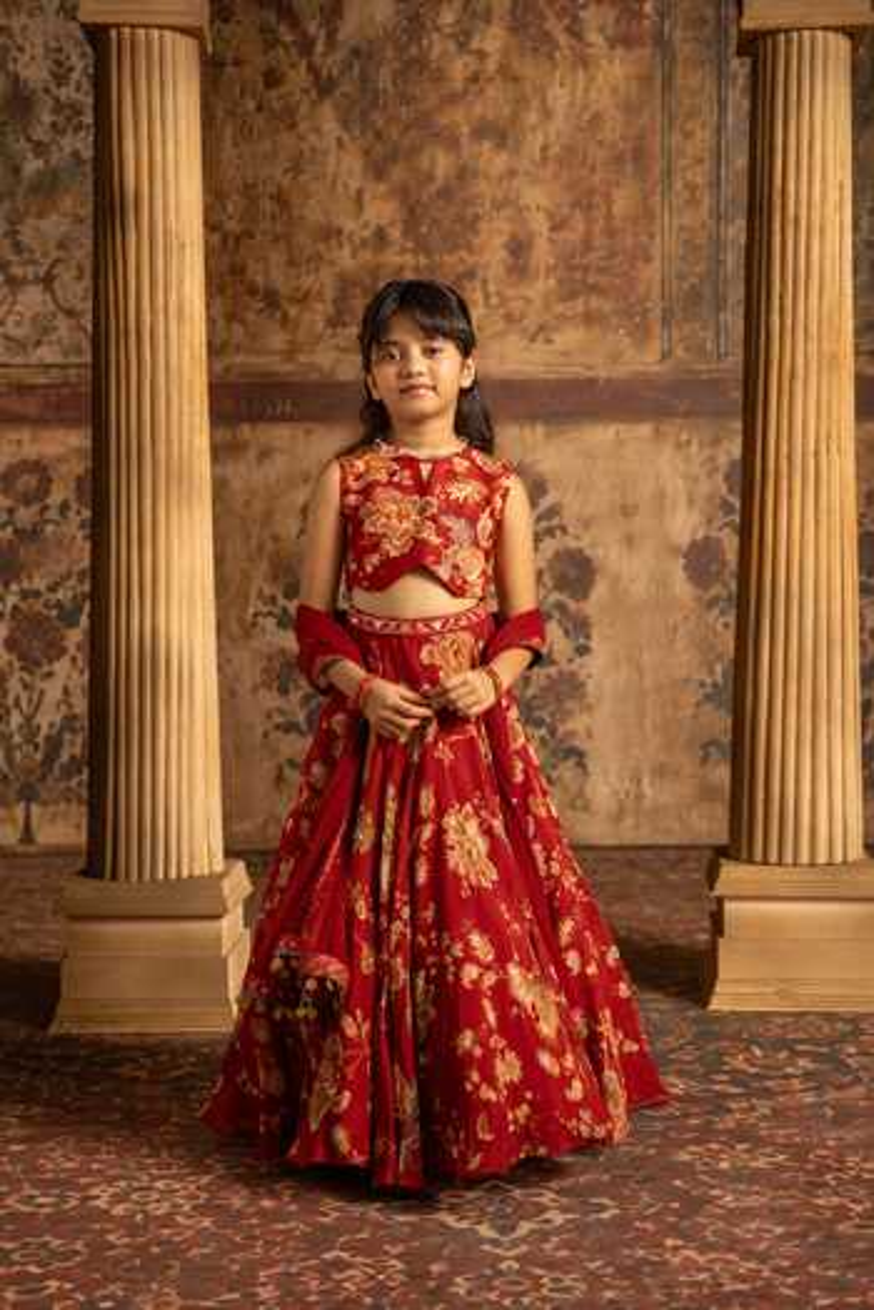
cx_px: 437
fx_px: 1884
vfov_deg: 38.4
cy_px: 655
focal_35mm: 52
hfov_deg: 26.1
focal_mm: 34.5
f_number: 2.8
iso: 1250
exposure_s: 1/160
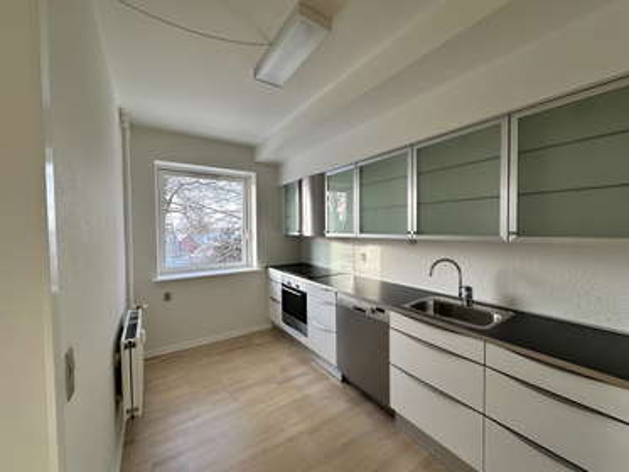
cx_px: 314
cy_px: 236
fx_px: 254
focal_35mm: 14
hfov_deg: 102.0
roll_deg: +0.3
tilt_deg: -1.7
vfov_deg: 85.7
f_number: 2.2
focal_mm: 2.22
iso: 40
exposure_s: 1/159
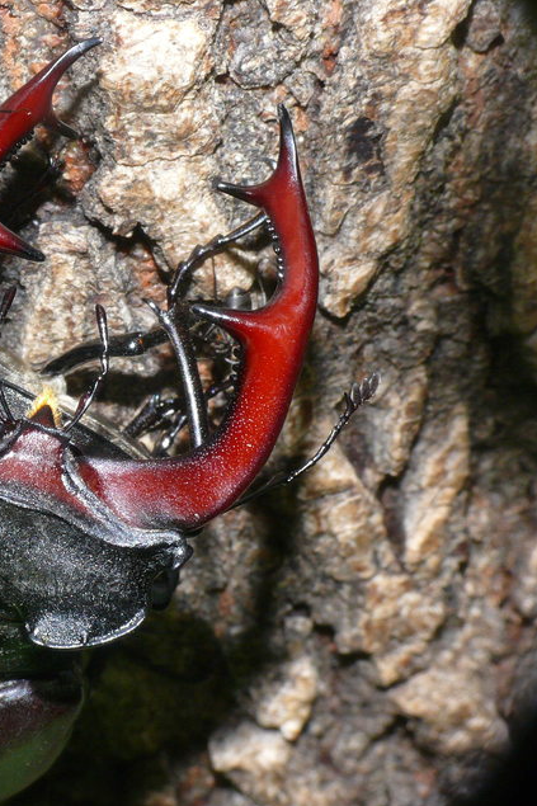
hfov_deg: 9.5
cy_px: 405
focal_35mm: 144
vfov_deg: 14.3
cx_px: 4
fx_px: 3224
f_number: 11
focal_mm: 21.8
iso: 200
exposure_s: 1/500
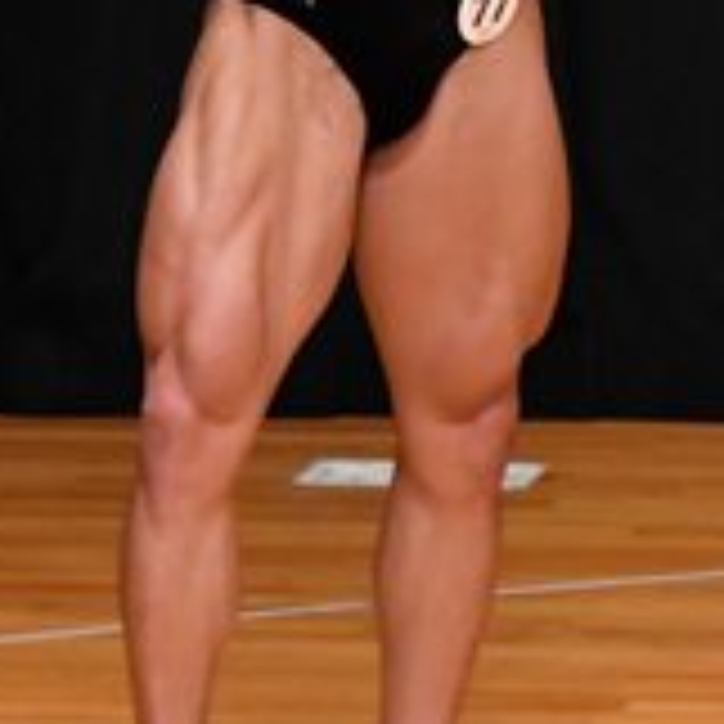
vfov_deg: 1.7
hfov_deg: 1.7
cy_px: 4
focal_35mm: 1044
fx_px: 24704
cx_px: 560
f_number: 5.6
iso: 4000
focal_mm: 170
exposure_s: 1/400
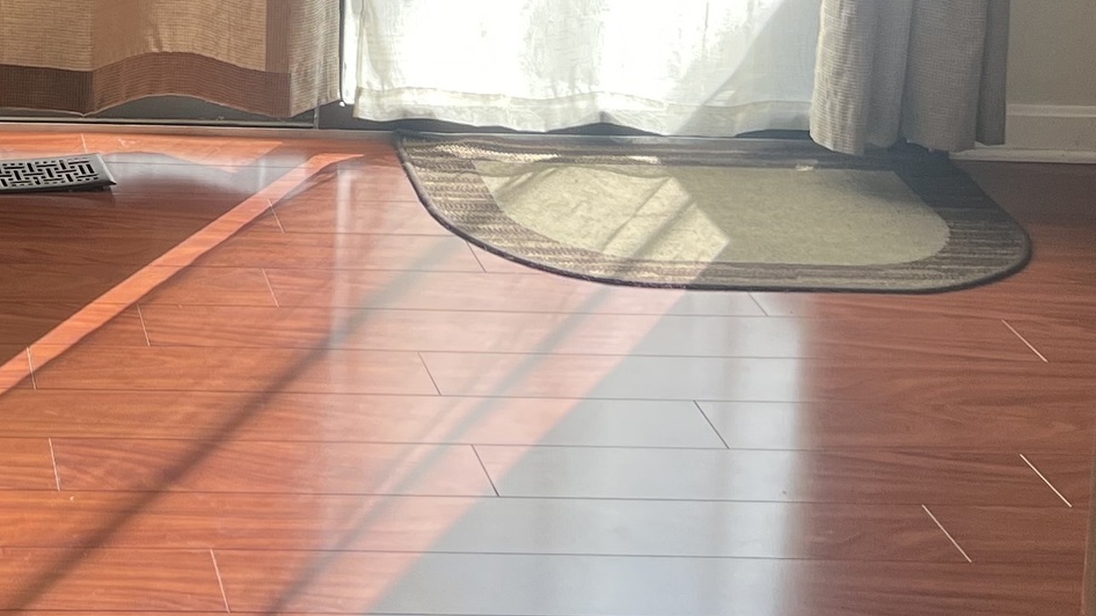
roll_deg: -0.7
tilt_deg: -5.8
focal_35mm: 92
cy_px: -465
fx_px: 2674
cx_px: -117
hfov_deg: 21.9
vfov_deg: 12.2
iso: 64
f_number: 1.5
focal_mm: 5.7
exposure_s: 1/121
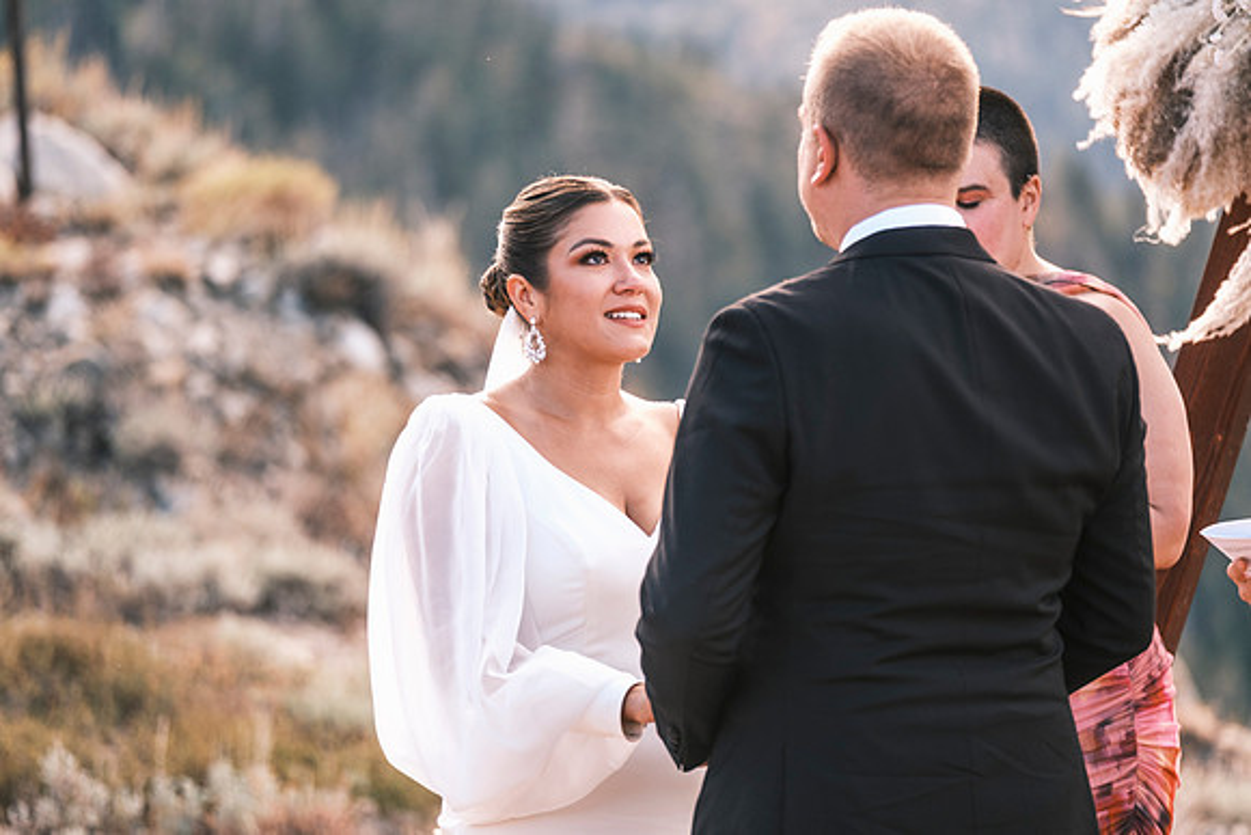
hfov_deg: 10.2
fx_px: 7012
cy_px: 382
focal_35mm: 202
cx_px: 678
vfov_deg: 6.8
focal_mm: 124.3
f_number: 2.8
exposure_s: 1/400
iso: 400
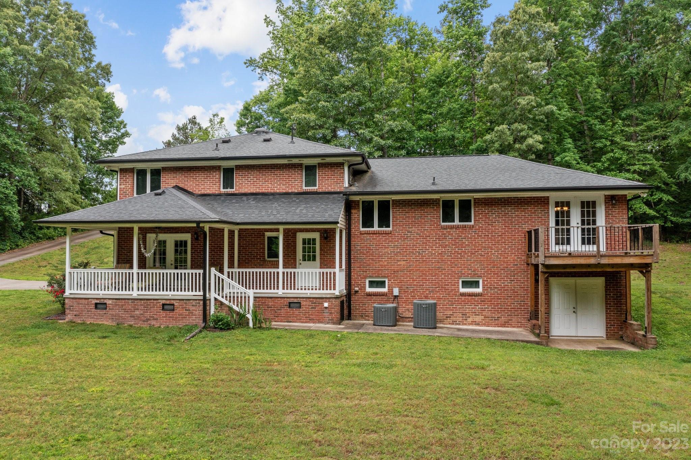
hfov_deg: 65.5
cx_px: 346
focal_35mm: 28
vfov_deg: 46.4
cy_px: 230
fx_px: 537
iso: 100
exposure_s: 1/200
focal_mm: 10.26
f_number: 5
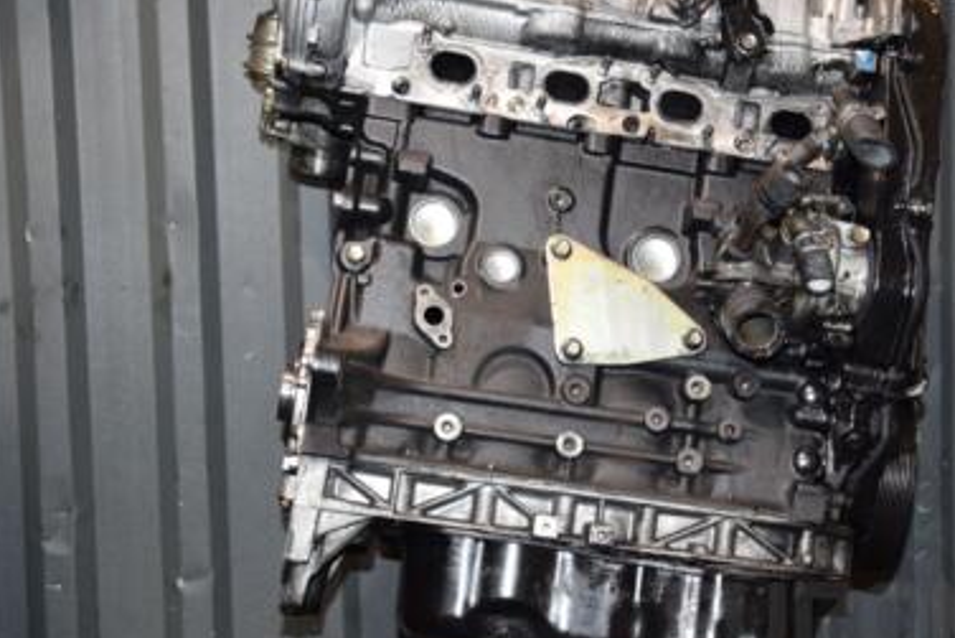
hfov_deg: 29.9
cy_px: 282
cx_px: 620
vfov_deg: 20.3
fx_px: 1778
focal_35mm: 67
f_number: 5
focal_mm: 28
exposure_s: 1/60
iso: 800
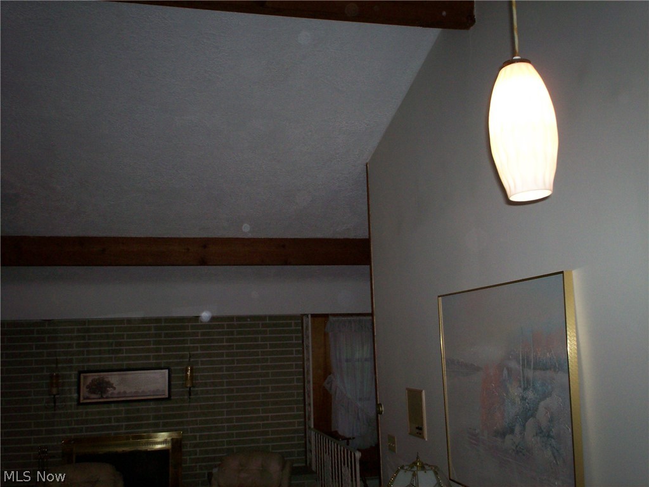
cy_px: 244
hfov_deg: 51.4
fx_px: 675
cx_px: 324
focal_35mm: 36
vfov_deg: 39.7
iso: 140
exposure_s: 1/60
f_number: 4.5
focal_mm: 6
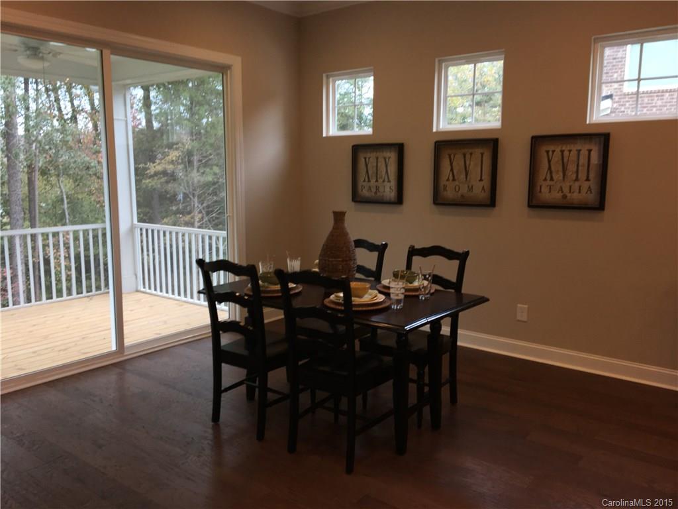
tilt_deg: -8.0
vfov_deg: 48.2
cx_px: 339
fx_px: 568
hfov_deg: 61.7
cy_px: 254
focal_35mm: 29
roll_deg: -0.4
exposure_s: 1/30
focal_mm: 4.15
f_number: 2.2
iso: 25
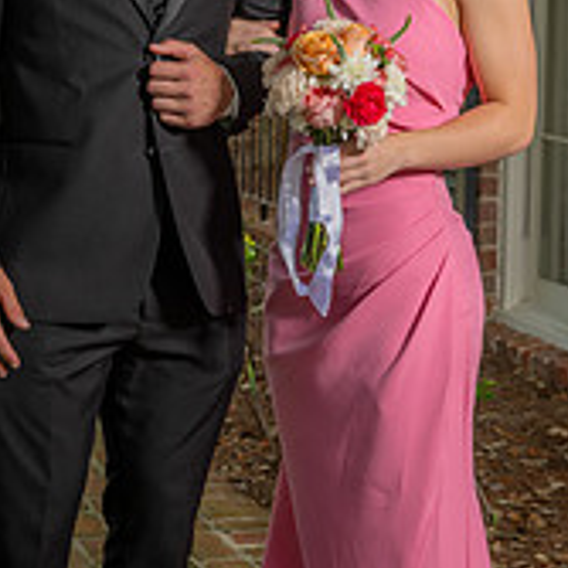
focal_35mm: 103
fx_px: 1912
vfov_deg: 16.8
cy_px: 163
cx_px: 289
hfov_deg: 16.9
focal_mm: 45
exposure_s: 1/160
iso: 100
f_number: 5.6
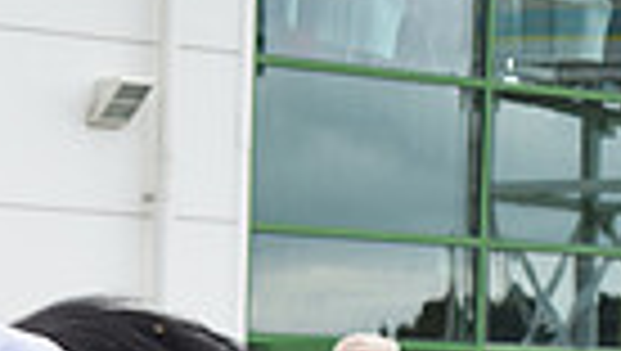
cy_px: 767
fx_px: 3627
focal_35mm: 220
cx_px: -580
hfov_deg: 9.2
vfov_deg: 5.4
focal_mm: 50
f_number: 5.6
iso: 800
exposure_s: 1/640
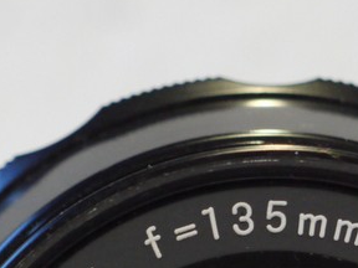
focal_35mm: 375
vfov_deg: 3.9
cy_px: 541
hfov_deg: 5.3
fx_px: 3878
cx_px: 324
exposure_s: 1/50
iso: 800
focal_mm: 45
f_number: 5.6
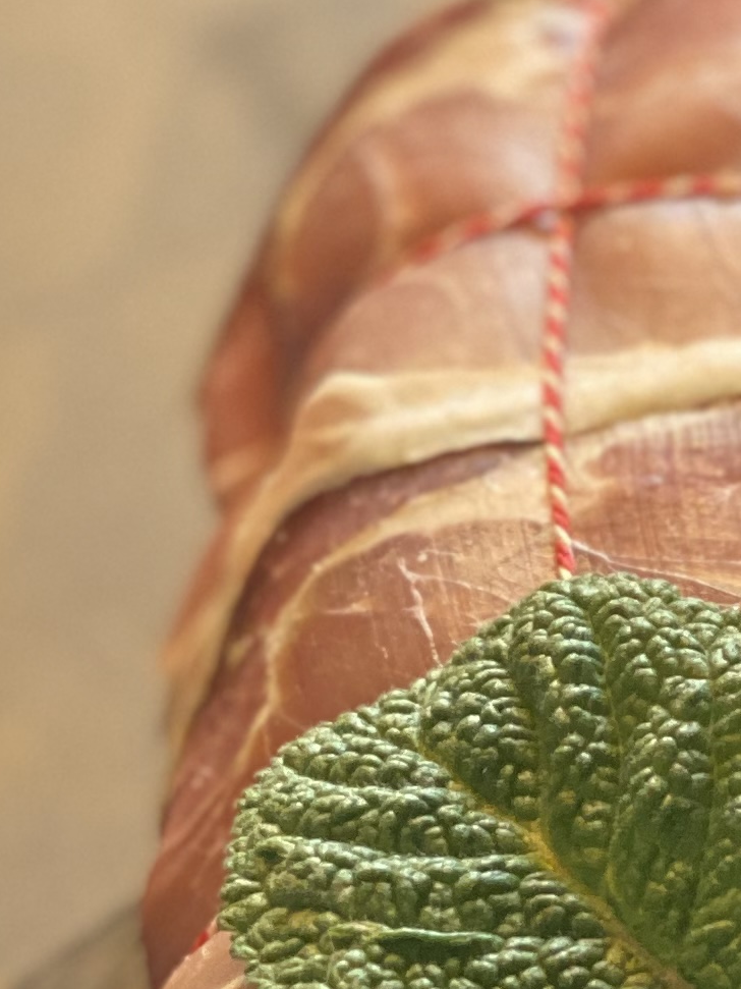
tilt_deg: -51.5
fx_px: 6166
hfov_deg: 6.7
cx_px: 1222
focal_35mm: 216
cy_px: 1303
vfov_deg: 9.0
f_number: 2
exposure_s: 1/33
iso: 125
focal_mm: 6
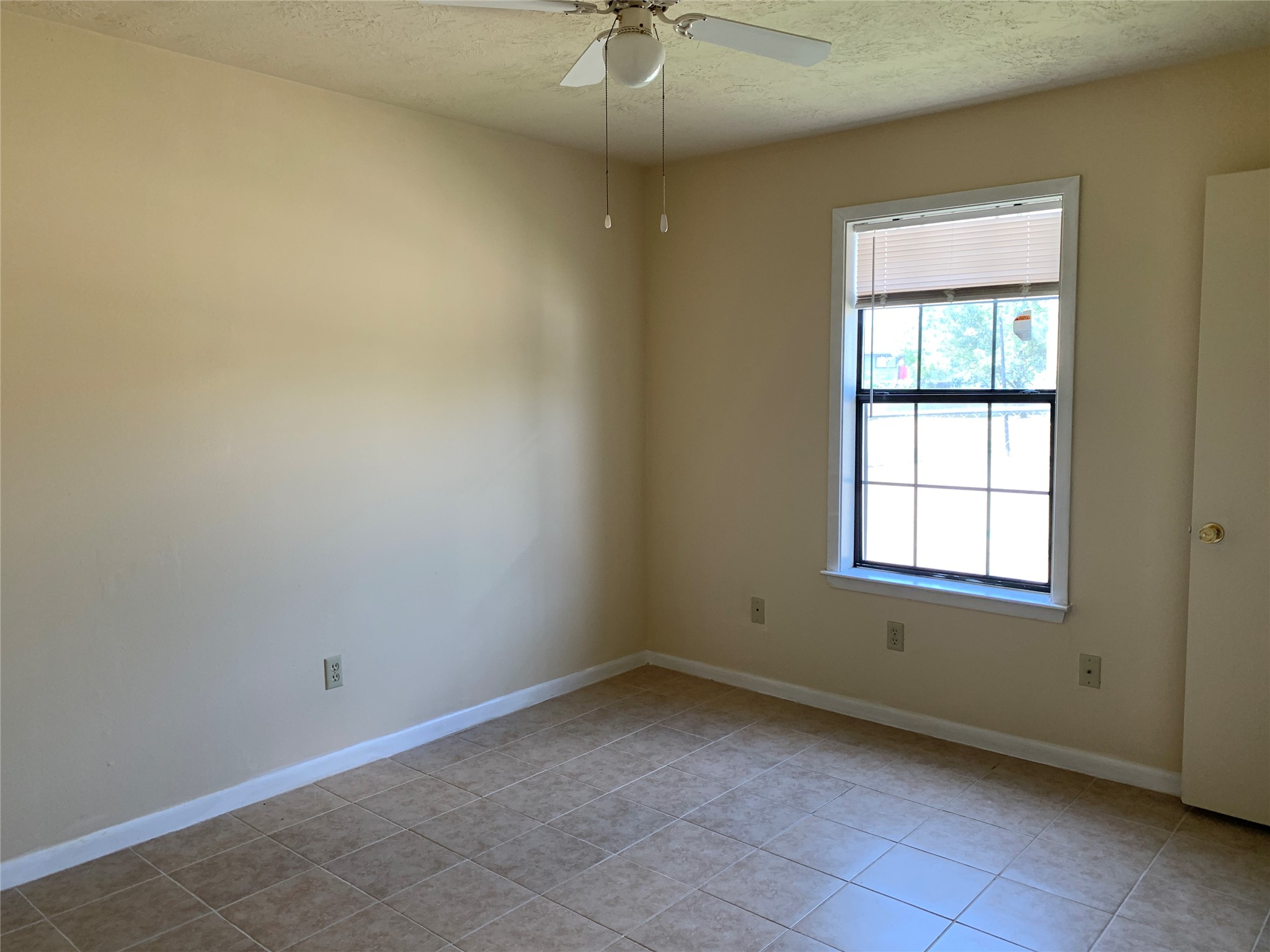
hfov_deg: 67.3
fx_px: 954
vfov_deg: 53.1
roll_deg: -0.3
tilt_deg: -4.8
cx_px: 635
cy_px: 476
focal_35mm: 26
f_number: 1.8
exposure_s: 1/107
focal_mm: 4.25
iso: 100
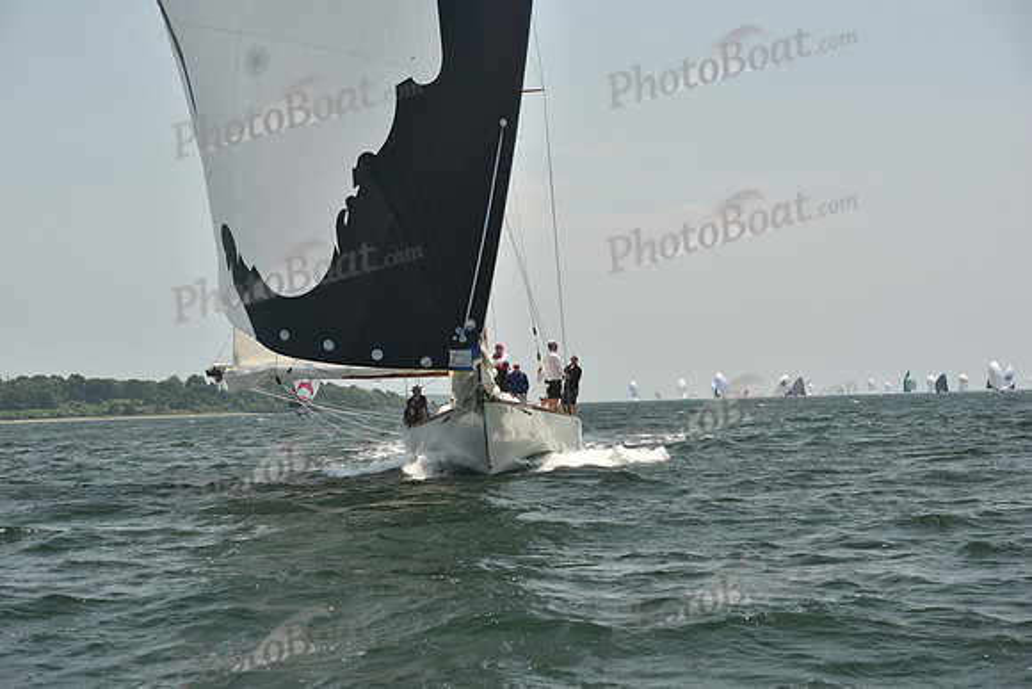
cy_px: 344
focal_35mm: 95
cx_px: 516
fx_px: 2724
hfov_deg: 21.5
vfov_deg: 14.4
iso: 250
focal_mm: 95
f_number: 6.3
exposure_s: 1/640
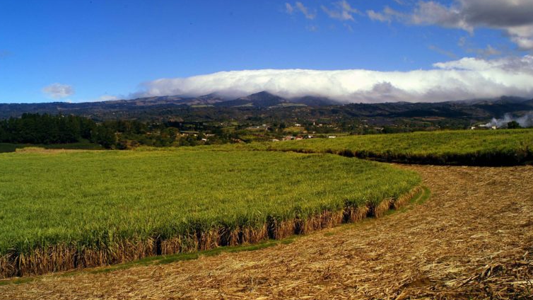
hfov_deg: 61.0
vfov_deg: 36.7
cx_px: 264
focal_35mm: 32
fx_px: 452
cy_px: 150
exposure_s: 1/160
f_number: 9
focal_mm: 20
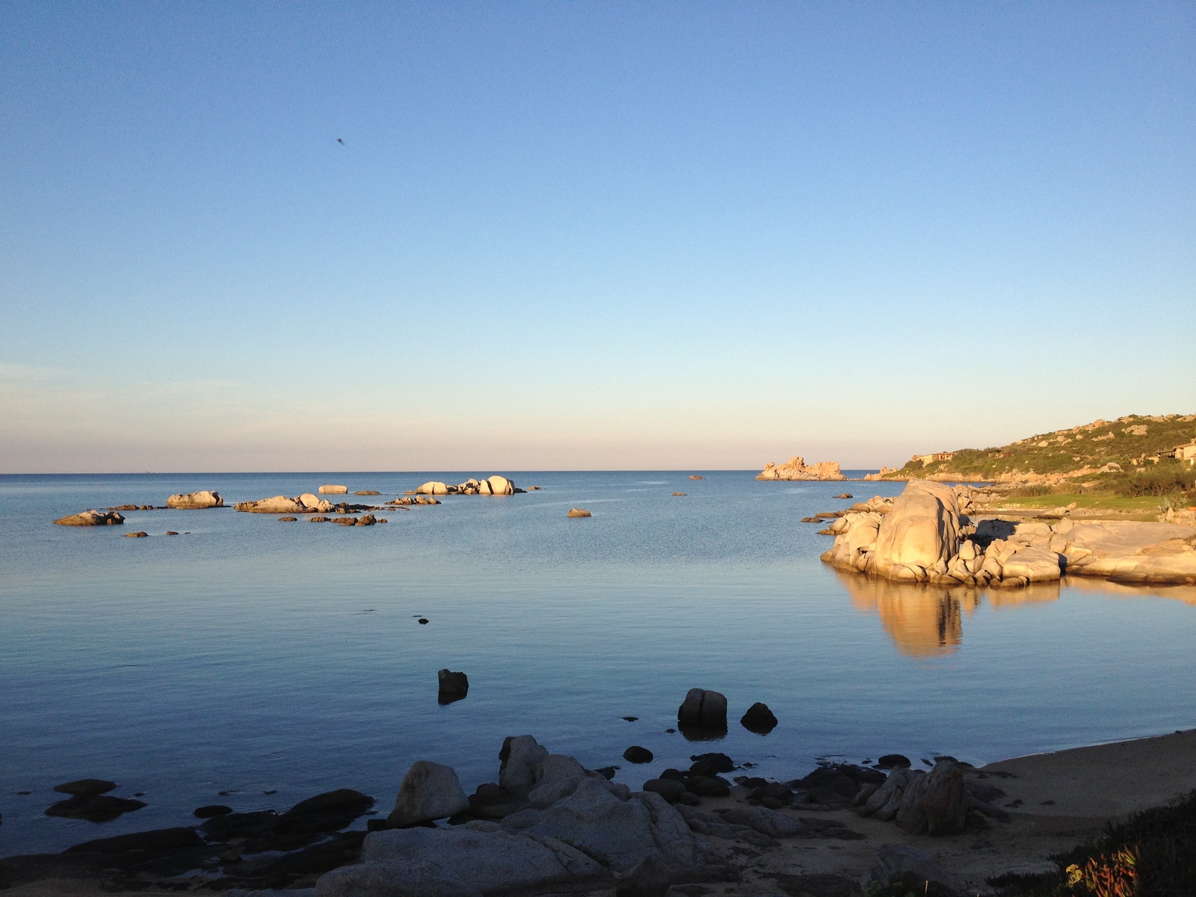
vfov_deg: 40.7
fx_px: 1209
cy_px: 448
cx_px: 598
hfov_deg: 52.6
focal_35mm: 35
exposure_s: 1/986
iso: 64
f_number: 2.4
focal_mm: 4.28
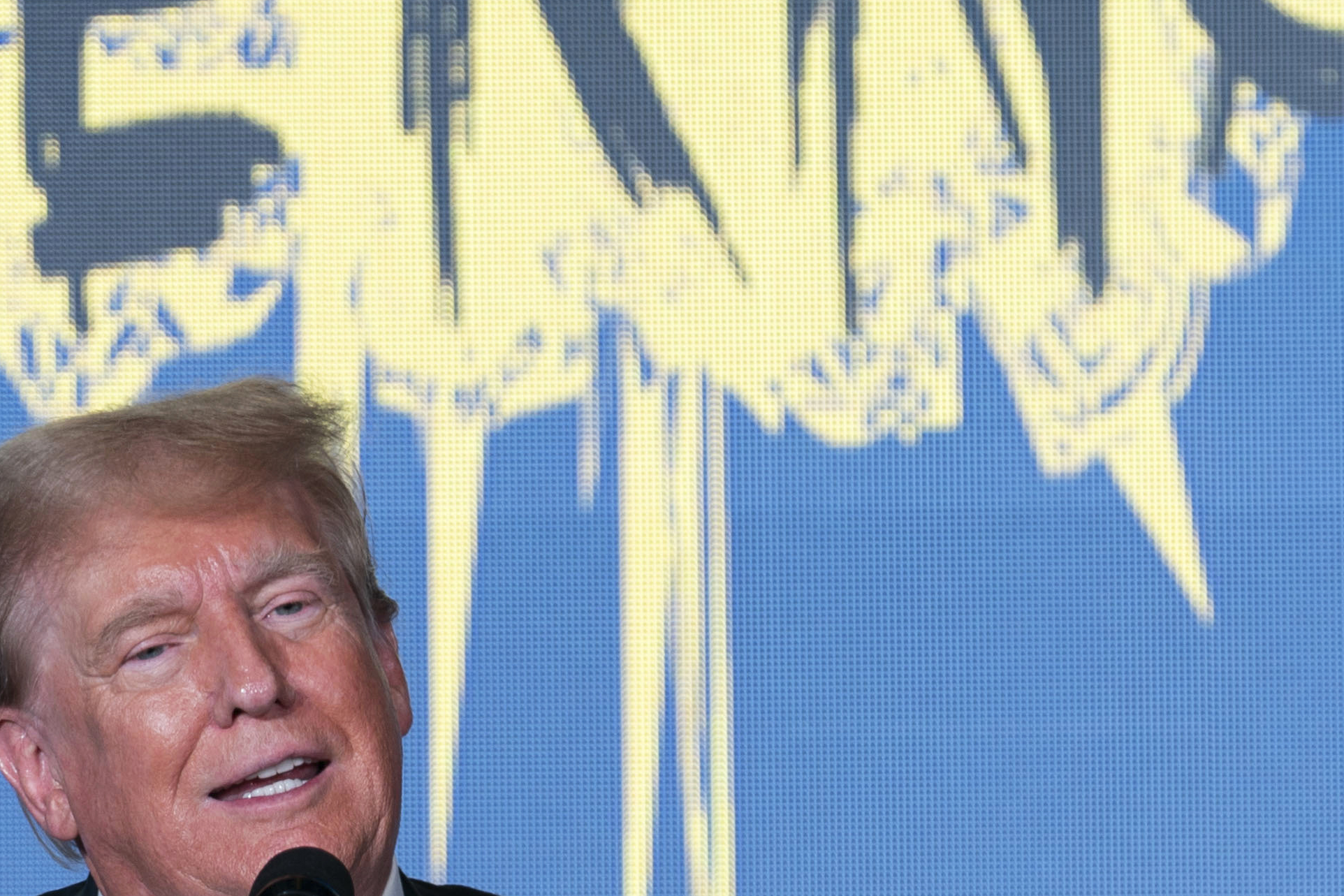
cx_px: 192
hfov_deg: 3.5
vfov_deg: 2.3
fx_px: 22027
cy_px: 771
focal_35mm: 590
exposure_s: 1/40
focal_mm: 194
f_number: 4.5
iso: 200
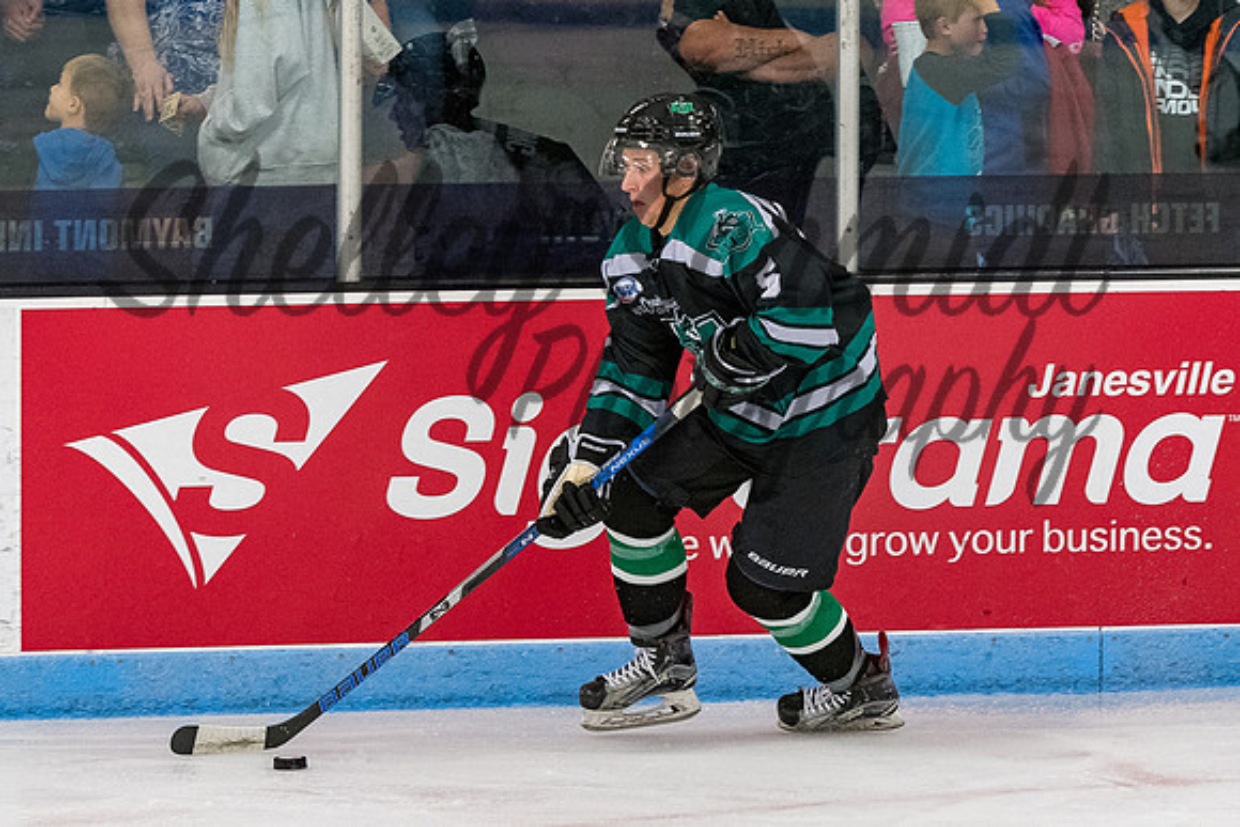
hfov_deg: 6.3
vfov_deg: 4.2
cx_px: 626
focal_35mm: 329
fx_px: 11346
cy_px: 351
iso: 2000
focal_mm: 155
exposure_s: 1/800
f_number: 3.5
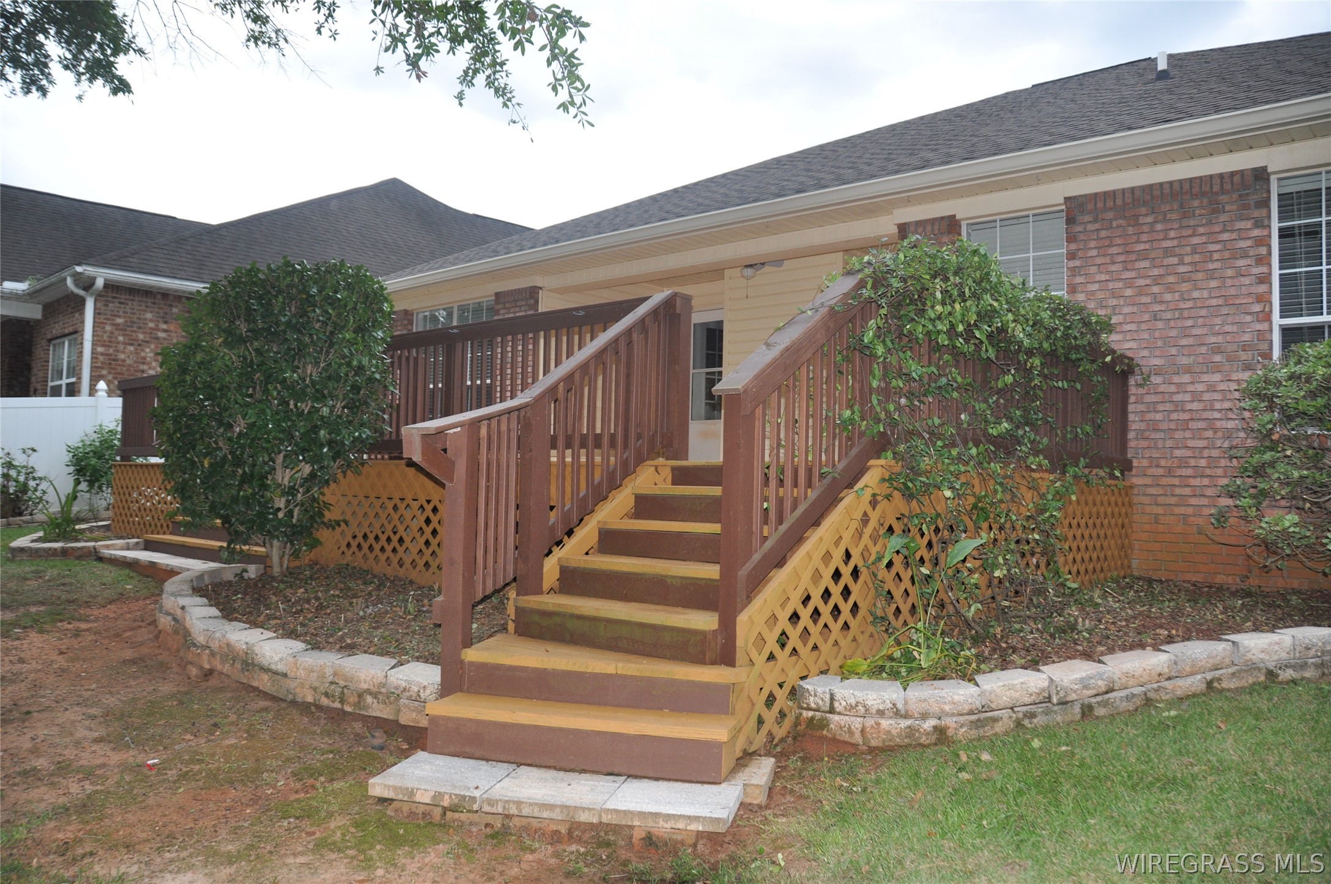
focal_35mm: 27
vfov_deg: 47.8
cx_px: 666
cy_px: 442
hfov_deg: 67.4
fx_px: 997
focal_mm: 18
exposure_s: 1/125
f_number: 3.5
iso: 400
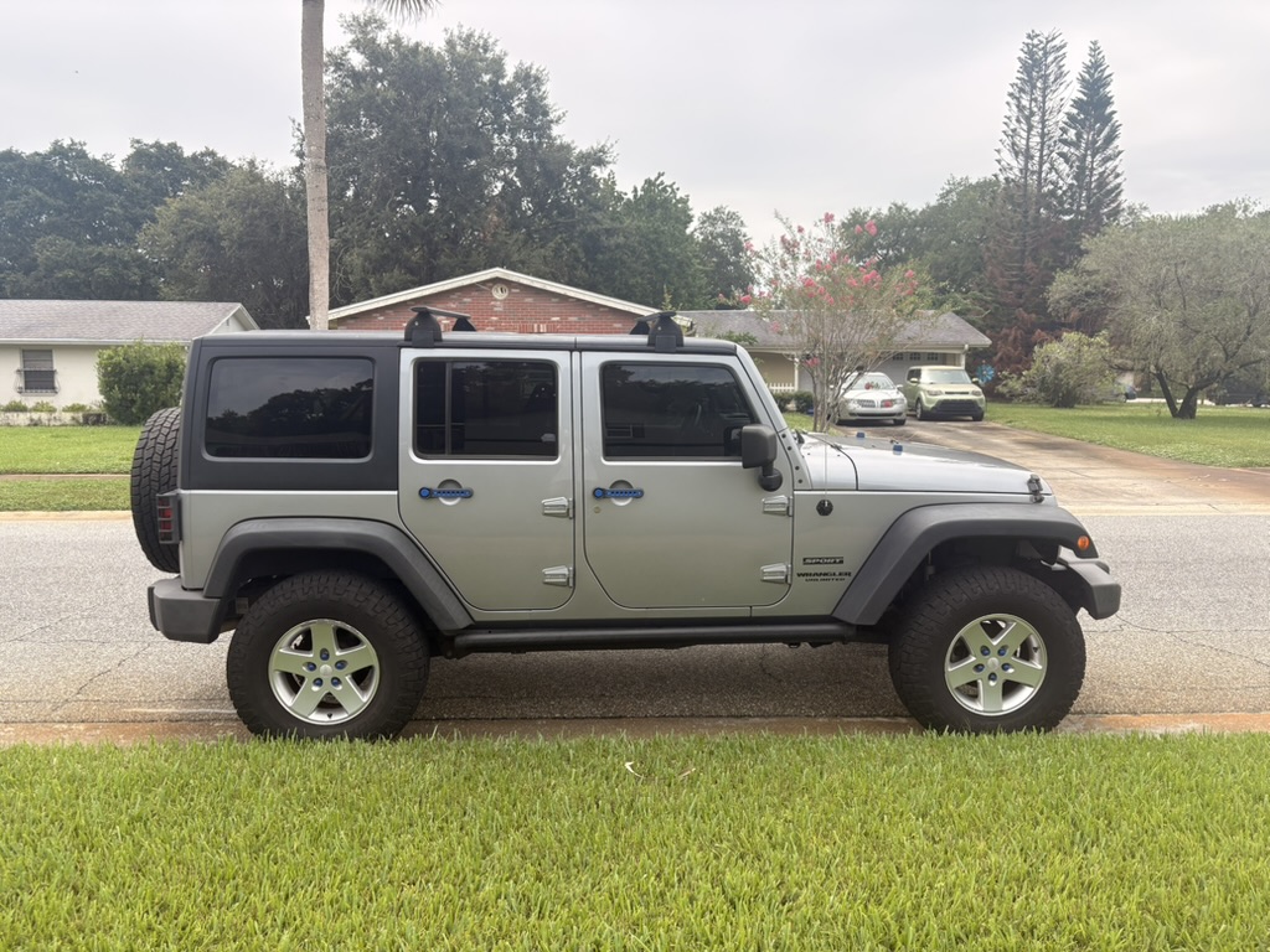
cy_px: 476
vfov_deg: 53.1
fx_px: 954
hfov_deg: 67.3
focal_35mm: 26
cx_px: 635
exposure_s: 1/2075
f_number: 1.6
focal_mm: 5.96
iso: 50
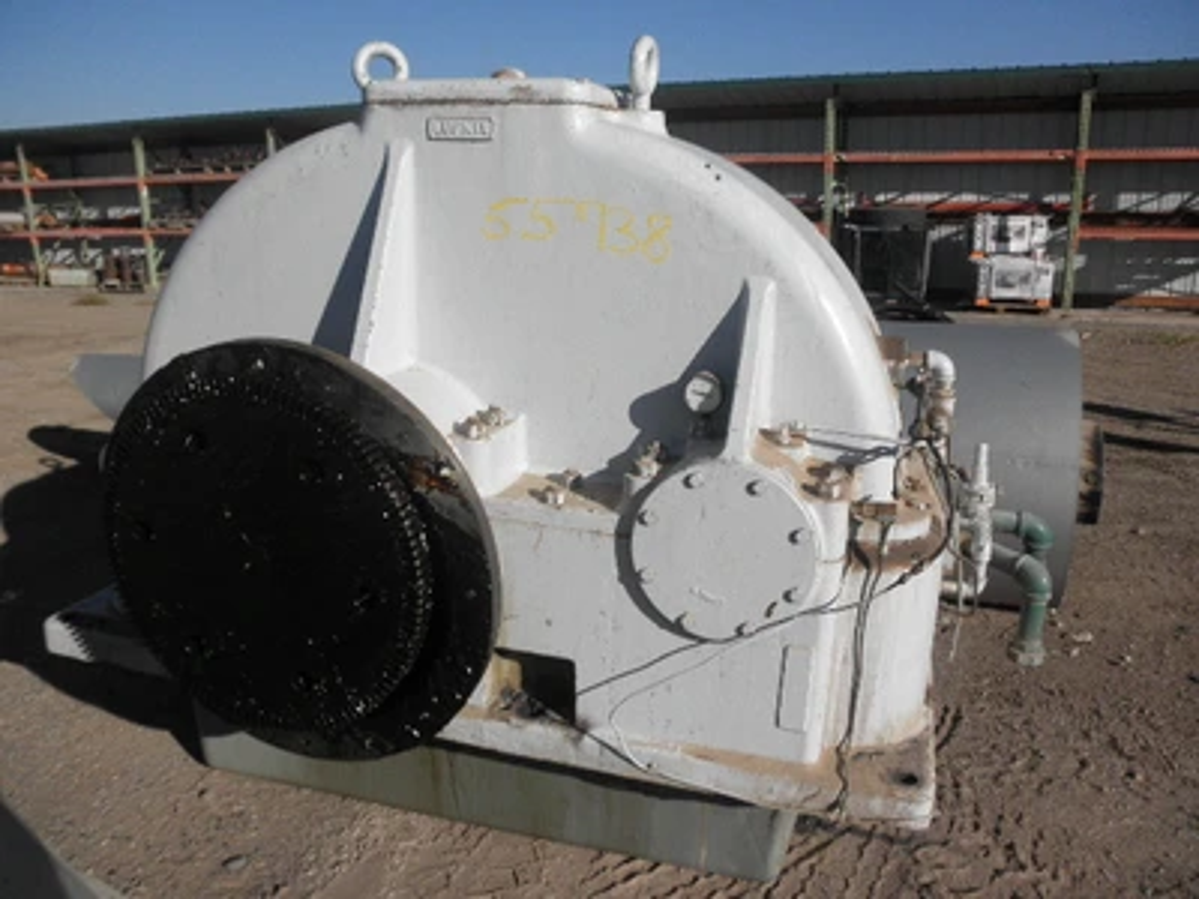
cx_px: 600
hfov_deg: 63.4
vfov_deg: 49.7
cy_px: 450
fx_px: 970
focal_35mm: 28
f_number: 8.5
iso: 64
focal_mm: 5
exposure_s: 1/200
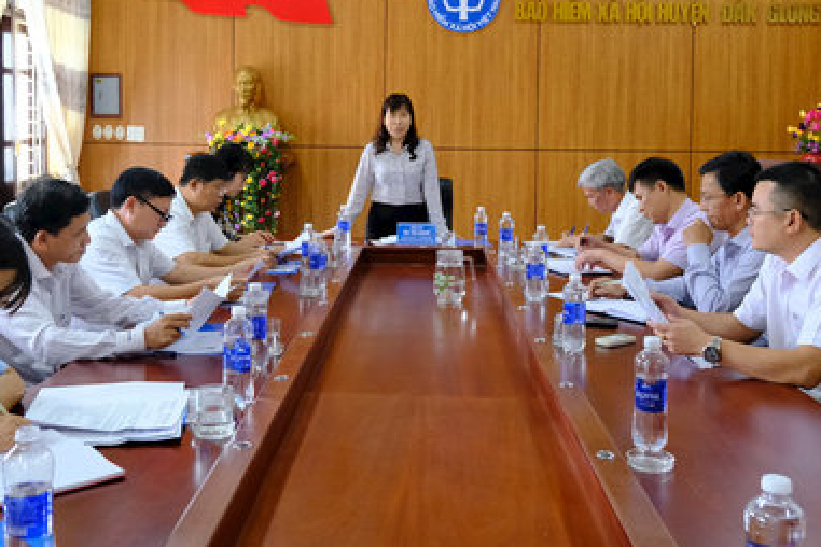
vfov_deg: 38.5
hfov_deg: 55.8
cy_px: 183
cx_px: 390
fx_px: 775
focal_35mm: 34
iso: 2000
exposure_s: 1/100
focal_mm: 16
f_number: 4
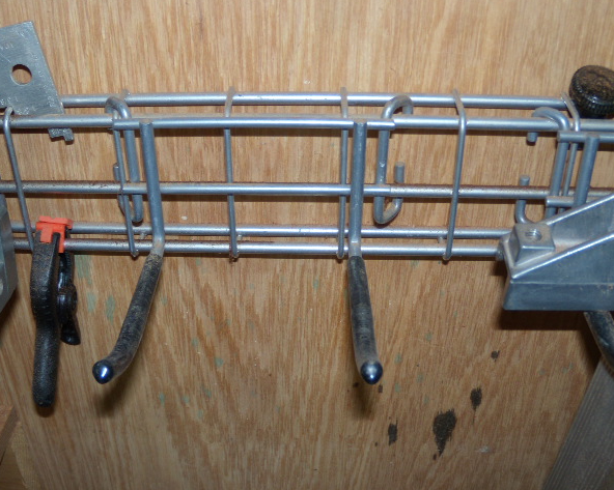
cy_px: 242
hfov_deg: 47.9
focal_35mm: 38
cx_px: 287
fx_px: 690
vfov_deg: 39.1
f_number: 3.6
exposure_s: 1/30
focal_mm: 6.4
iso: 80
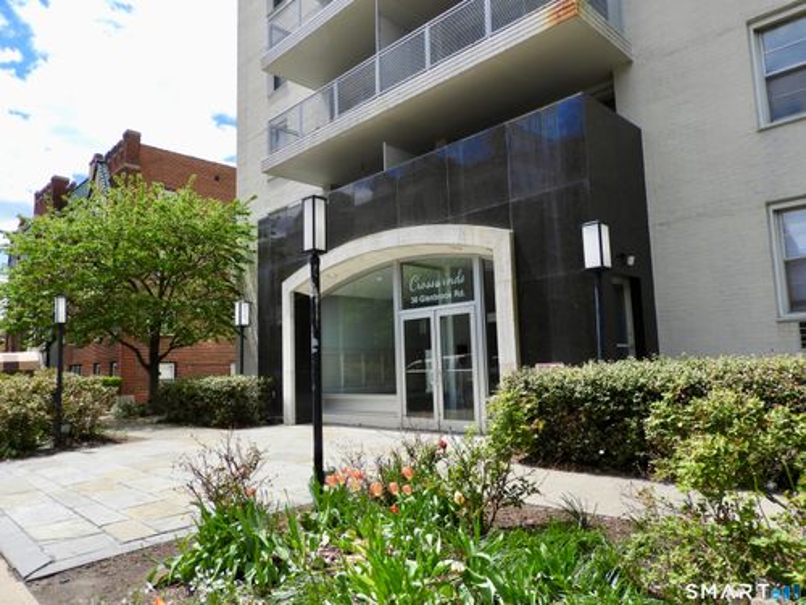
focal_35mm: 24
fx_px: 559
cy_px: 302
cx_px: 403
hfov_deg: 71.6
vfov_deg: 56.8
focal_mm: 4.3
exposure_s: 1/1000
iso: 100
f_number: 3.3
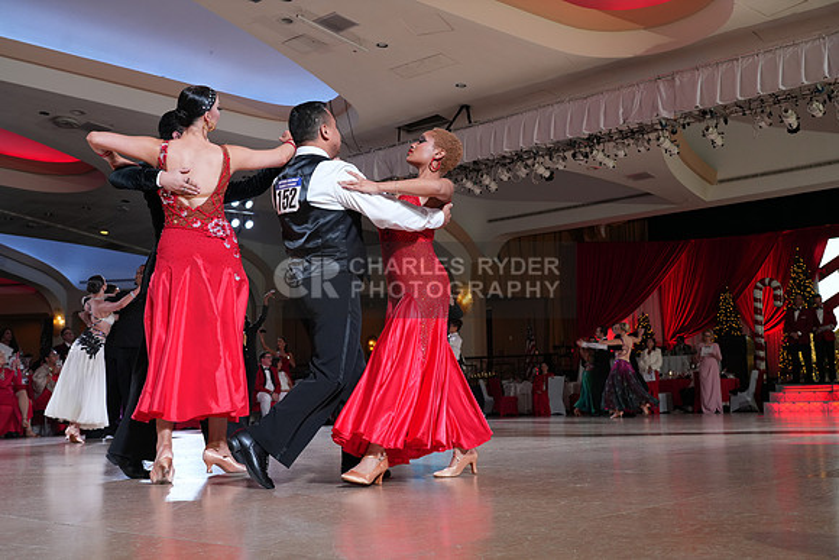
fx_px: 886
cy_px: 280
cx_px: 420
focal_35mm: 38
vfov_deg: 35.1
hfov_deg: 50.7
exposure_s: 1/200
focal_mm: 38
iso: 1000
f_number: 5.6
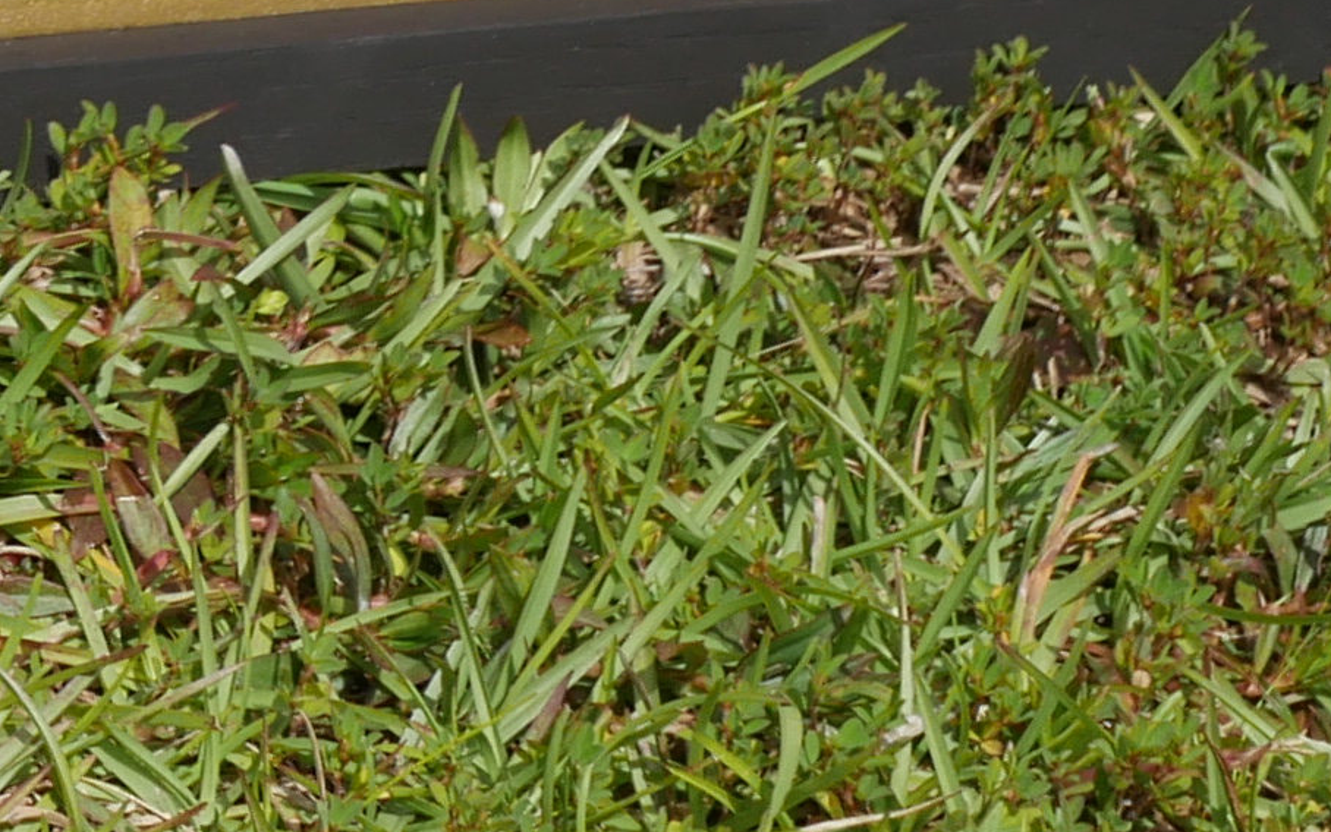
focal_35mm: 268
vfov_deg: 4.8
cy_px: -1247
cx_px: -504
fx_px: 9724
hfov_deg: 7.7
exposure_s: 1/1000
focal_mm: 25
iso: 200
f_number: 5.6
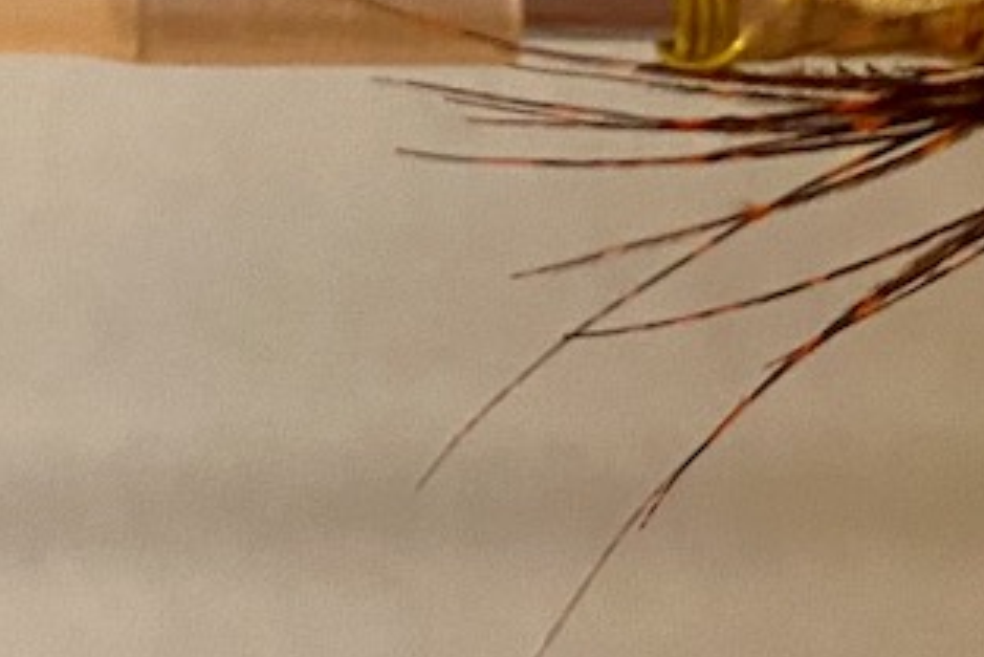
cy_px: -358
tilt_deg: -62.2
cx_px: -75
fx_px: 3309
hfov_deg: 16.4
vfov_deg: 10.9
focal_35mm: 121
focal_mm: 4.25
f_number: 1.8
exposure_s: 1/50
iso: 400
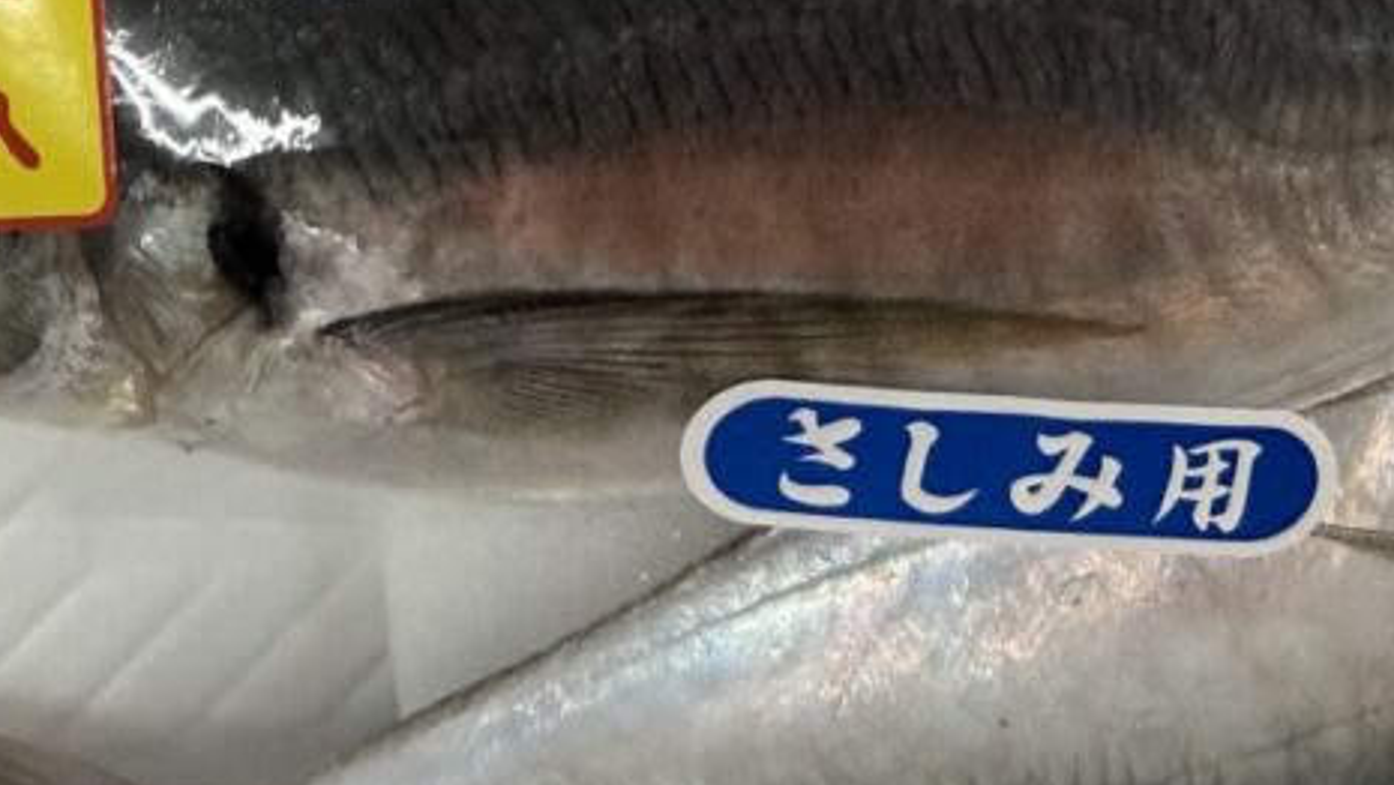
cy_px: -279
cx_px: 1081
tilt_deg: -74.8
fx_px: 2219
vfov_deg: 18.5
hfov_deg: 34.0
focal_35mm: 60
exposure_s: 1/120
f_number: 2.2
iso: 200
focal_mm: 2.22
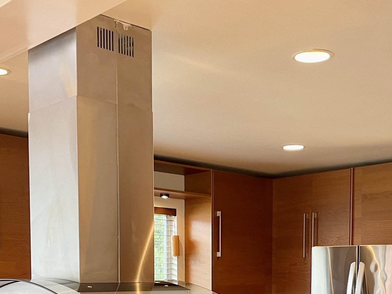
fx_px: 646
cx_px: 242
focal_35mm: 57
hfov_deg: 33.6
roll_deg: +0.6
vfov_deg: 24.2
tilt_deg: -3.0
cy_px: 314
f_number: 1.6
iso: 100
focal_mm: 4.2
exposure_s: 1/60
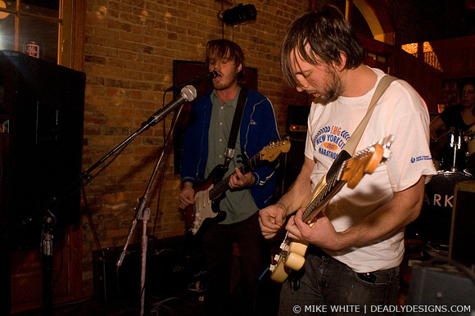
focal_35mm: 30
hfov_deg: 62.0
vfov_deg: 43.6
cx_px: 238
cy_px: 158
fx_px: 396
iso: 1600
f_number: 2.8
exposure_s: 1/25
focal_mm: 20
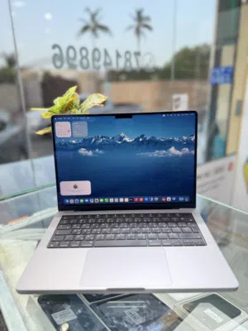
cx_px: 124
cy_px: 166
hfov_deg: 56.8
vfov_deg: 71.6
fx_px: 229
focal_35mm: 24
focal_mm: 6.76
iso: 80
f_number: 1.78
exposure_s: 1/172
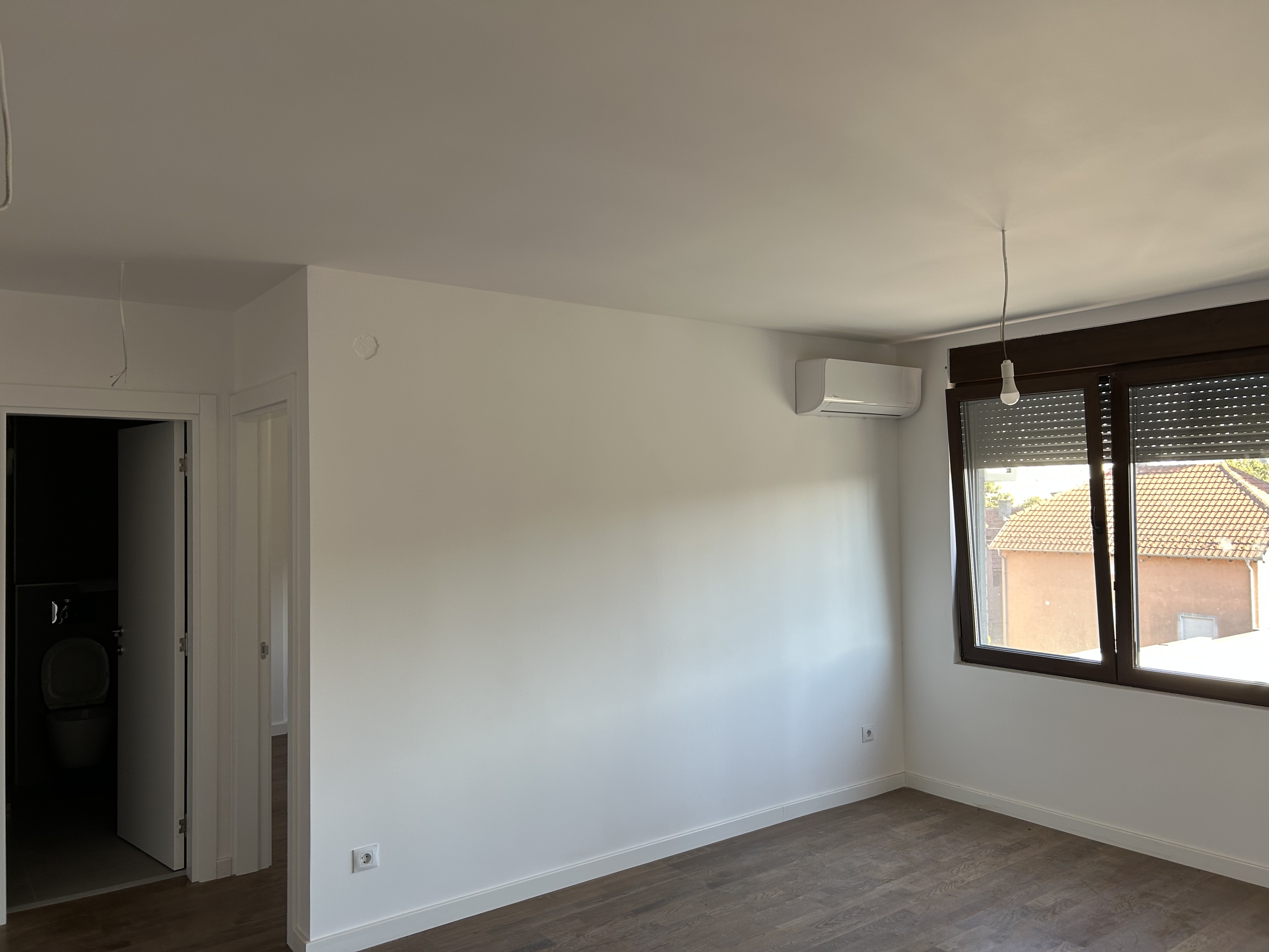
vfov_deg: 53.1
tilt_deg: +0.8
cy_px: 476
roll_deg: +1.1
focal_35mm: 26
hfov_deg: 67.3
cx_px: 634
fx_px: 953
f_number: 1.5
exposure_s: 1/121
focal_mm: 5.7
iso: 64
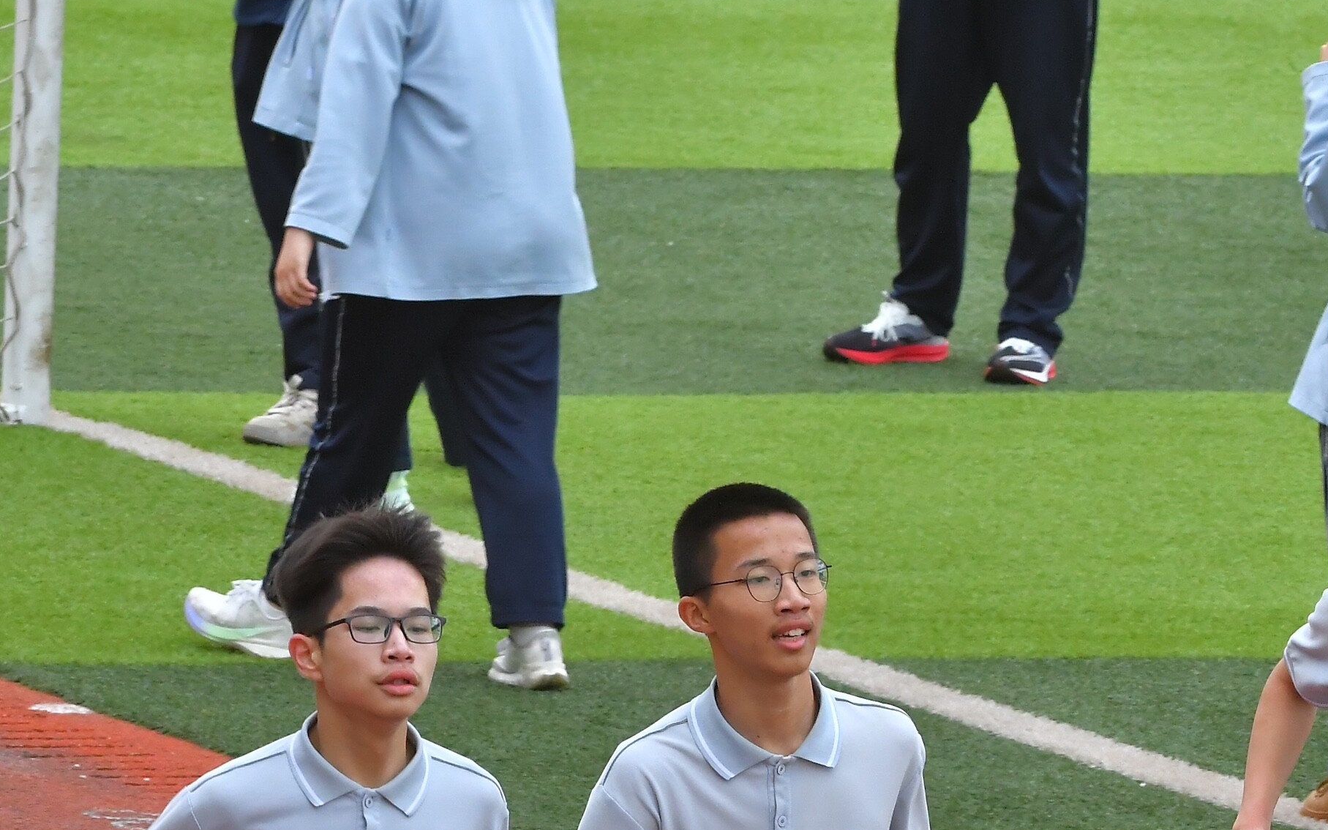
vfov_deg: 1.9
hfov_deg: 3.1
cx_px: 948
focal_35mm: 674
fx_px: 24391
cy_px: 633
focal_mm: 200
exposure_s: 1/500
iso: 1000
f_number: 11
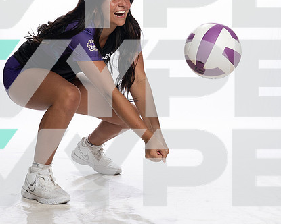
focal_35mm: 101
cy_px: 35
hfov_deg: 19.0
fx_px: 840
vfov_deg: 15.1
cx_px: 107
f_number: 8
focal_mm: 45
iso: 800
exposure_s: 1/250
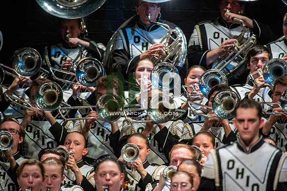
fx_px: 4780
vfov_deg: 2.3
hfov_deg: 3.4
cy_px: 96
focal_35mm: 600
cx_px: 144
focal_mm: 600
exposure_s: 1/400
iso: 5000
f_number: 5.6
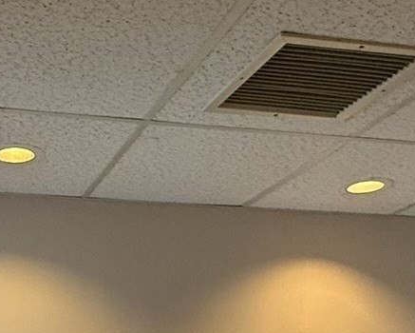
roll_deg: +1.0
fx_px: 786
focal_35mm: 64
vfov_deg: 20.0
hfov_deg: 28.8
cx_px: 68
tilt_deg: -4.6
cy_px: 526
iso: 250
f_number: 2.2
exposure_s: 1/60
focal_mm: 2.22
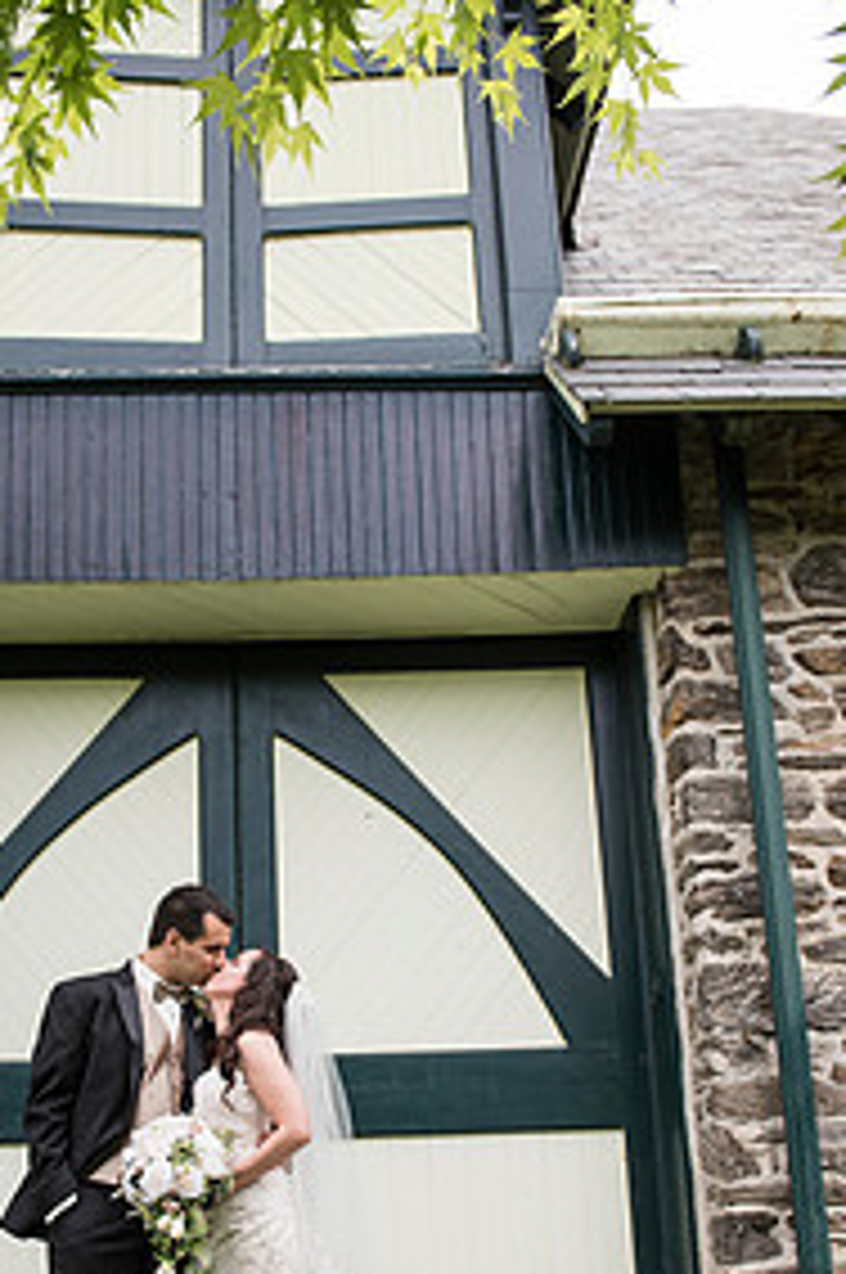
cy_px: 878
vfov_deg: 44.6
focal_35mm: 43
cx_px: 274
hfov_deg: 30.9
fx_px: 1519
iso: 800
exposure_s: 1/4000
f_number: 3.5
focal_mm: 27
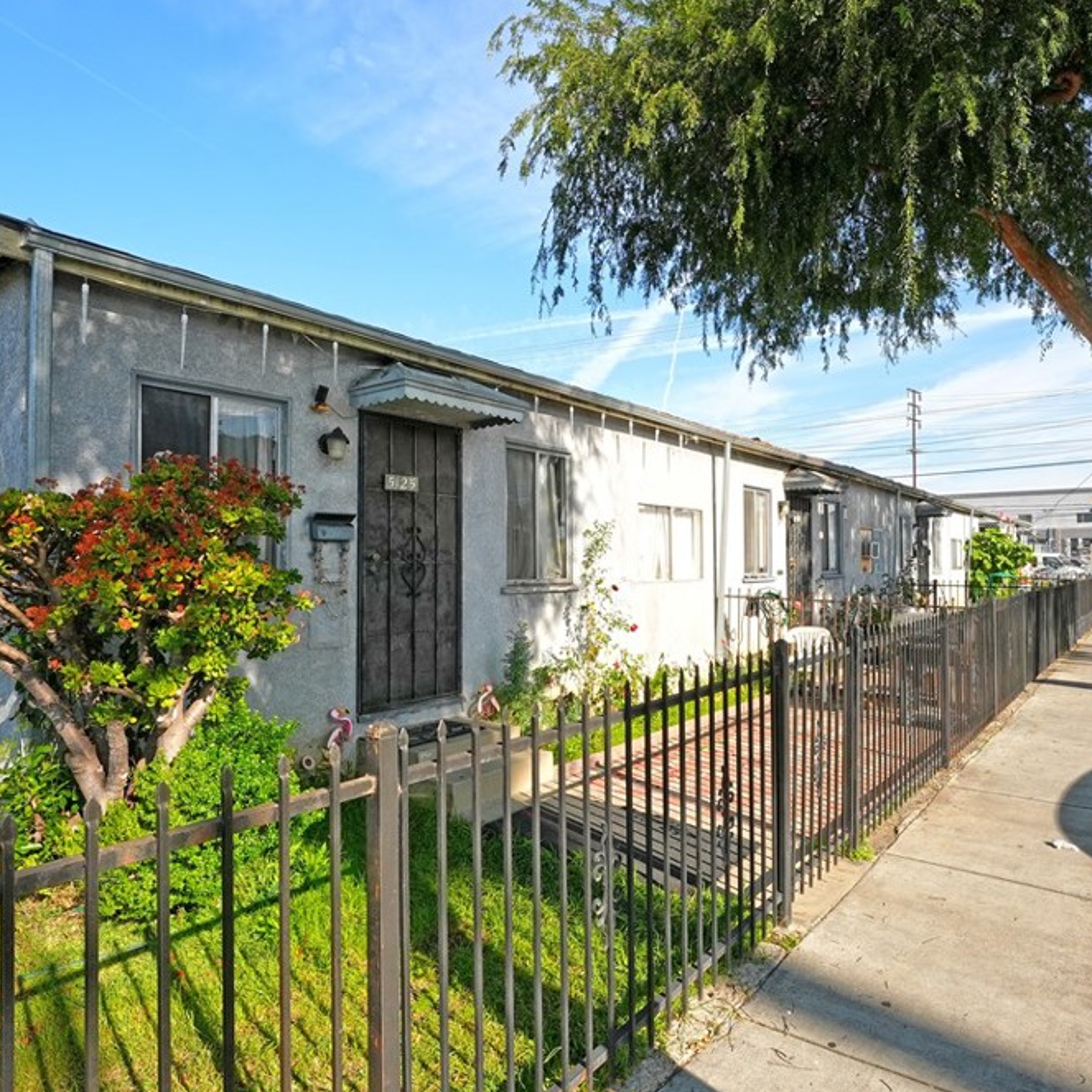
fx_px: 778
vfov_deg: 70.1
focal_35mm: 22
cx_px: 588
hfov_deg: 70.0
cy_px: 543
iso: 640
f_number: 13
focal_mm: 16.6
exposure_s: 1/400
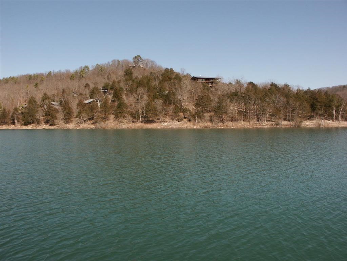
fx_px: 281
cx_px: 174
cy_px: 130
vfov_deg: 49.7
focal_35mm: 28
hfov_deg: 63.4
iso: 100
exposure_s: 1/350
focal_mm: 7.21
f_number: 6.7
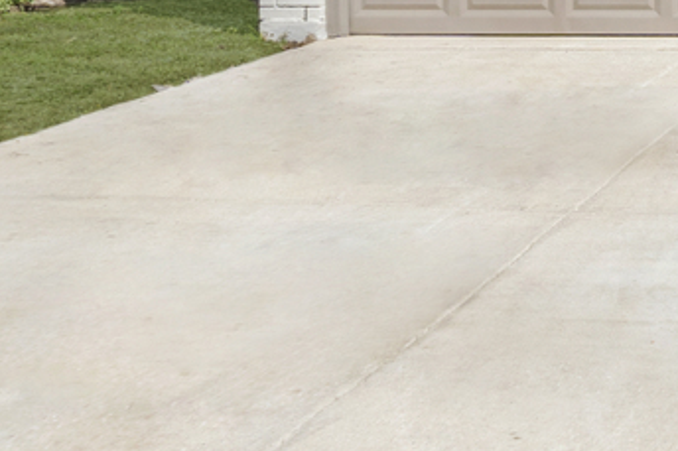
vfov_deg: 11.7
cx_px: 1155
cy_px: -158
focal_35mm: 113
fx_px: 2127
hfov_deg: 15.9
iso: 400
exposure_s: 1/640
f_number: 9
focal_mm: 24
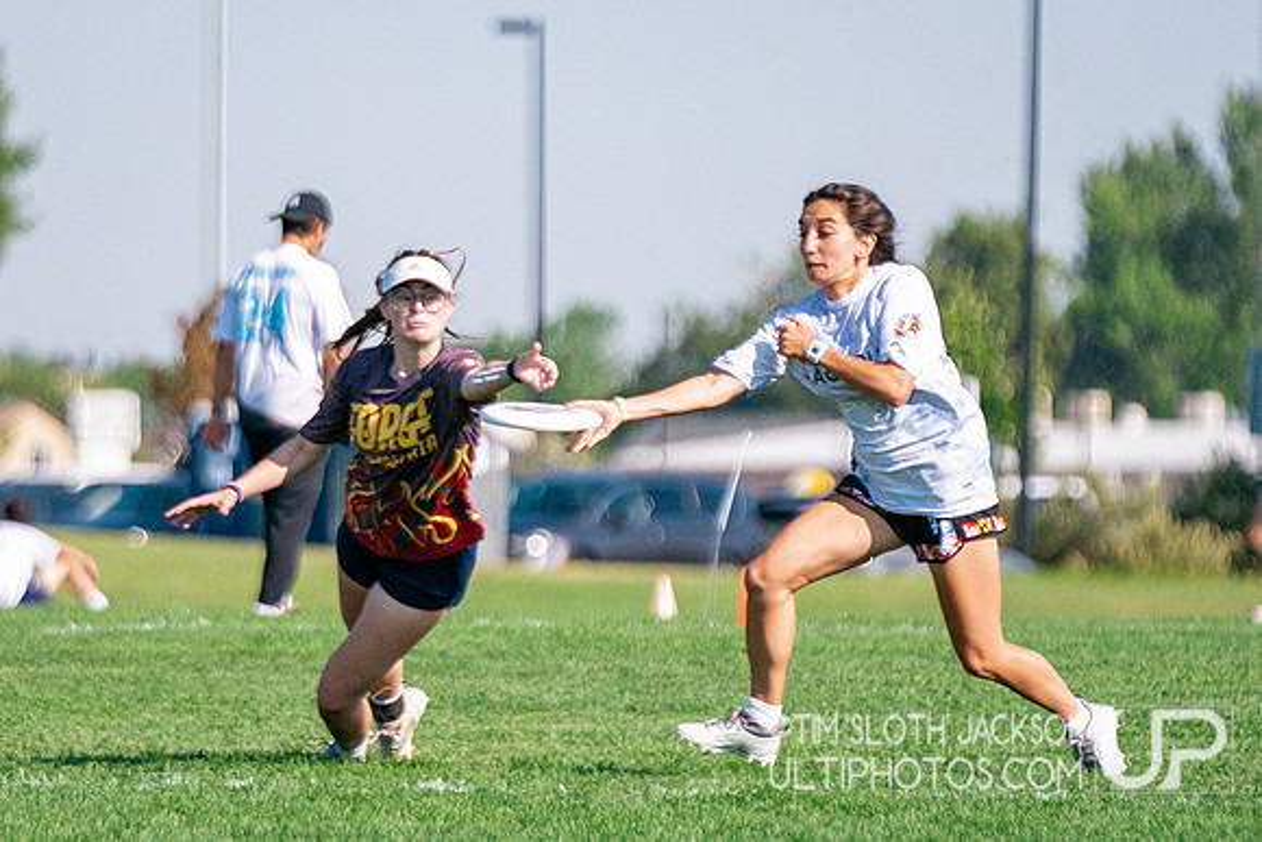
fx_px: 18409
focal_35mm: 525
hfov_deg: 3.9
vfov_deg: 2.6
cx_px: 407
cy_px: 378
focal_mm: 200
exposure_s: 1/16000
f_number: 2.8
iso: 1000
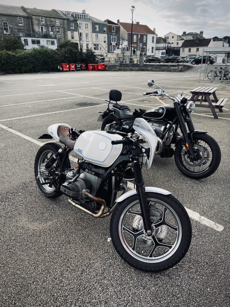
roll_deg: +0.3
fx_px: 230
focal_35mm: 26
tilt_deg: -21.1
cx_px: 115
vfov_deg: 67.3
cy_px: 154
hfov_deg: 53.1
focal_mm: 4.2
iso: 32
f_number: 1.6
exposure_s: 1/475
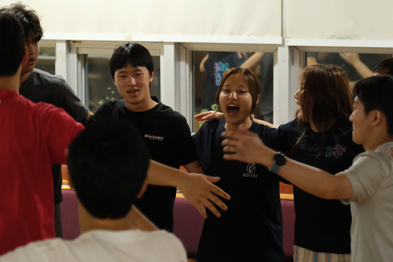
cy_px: 129
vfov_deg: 9.7
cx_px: 207
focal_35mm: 141
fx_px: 1539
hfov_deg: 14.6
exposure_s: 1/125
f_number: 3.2
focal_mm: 70
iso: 8000
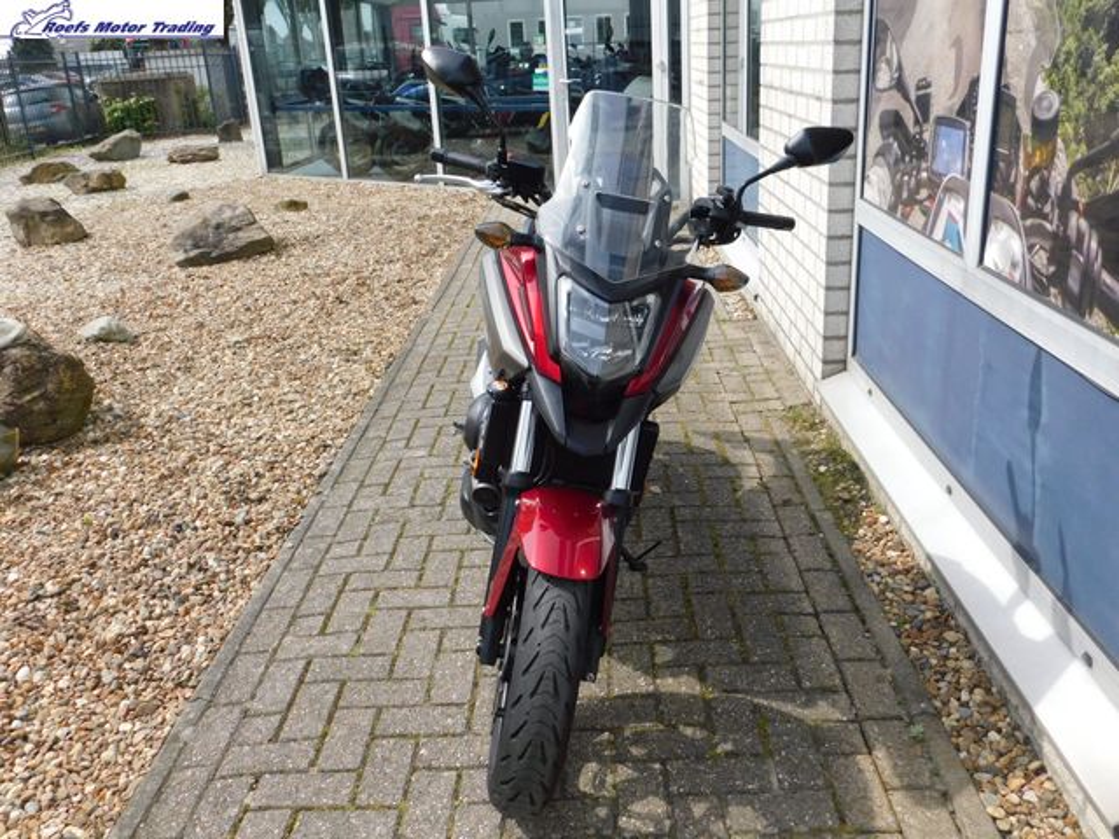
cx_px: 560
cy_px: 420
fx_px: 970
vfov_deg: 46.8
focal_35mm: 30
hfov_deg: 60.0
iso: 125
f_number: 3.2
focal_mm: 5.3
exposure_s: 1/800
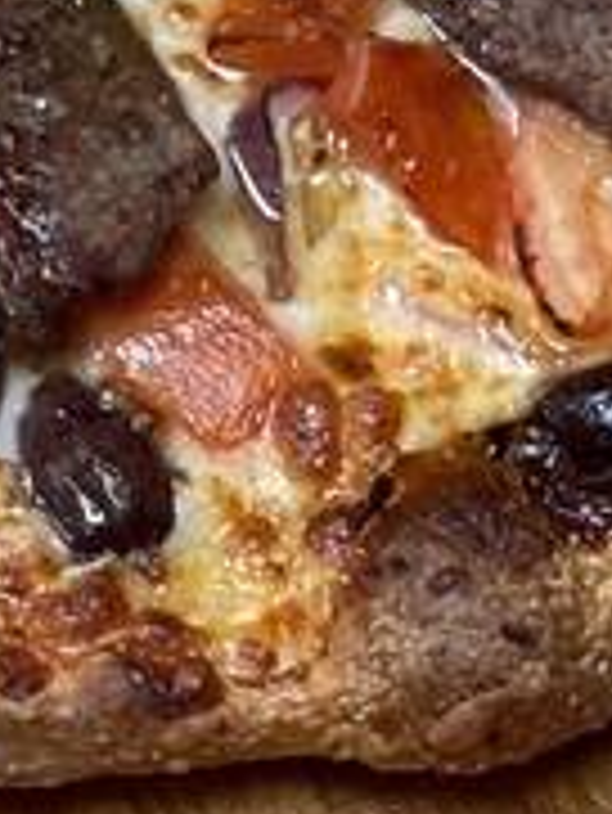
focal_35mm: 259
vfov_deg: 7.5
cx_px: 22
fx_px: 6098
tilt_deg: -50.9
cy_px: -501
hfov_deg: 5.7
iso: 200
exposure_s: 1/40
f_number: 2.2
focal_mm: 7.5
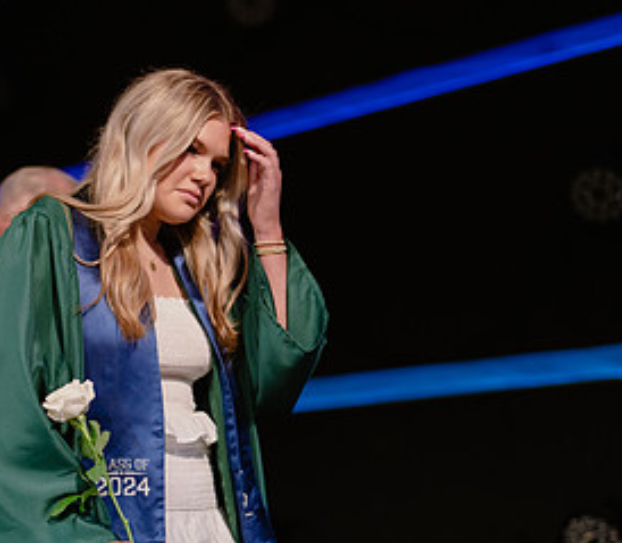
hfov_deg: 16.4
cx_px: 120
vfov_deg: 14.4
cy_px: 373
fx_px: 2136
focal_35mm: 112
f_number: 1.2
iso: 640
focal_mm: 50
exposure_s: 1/320
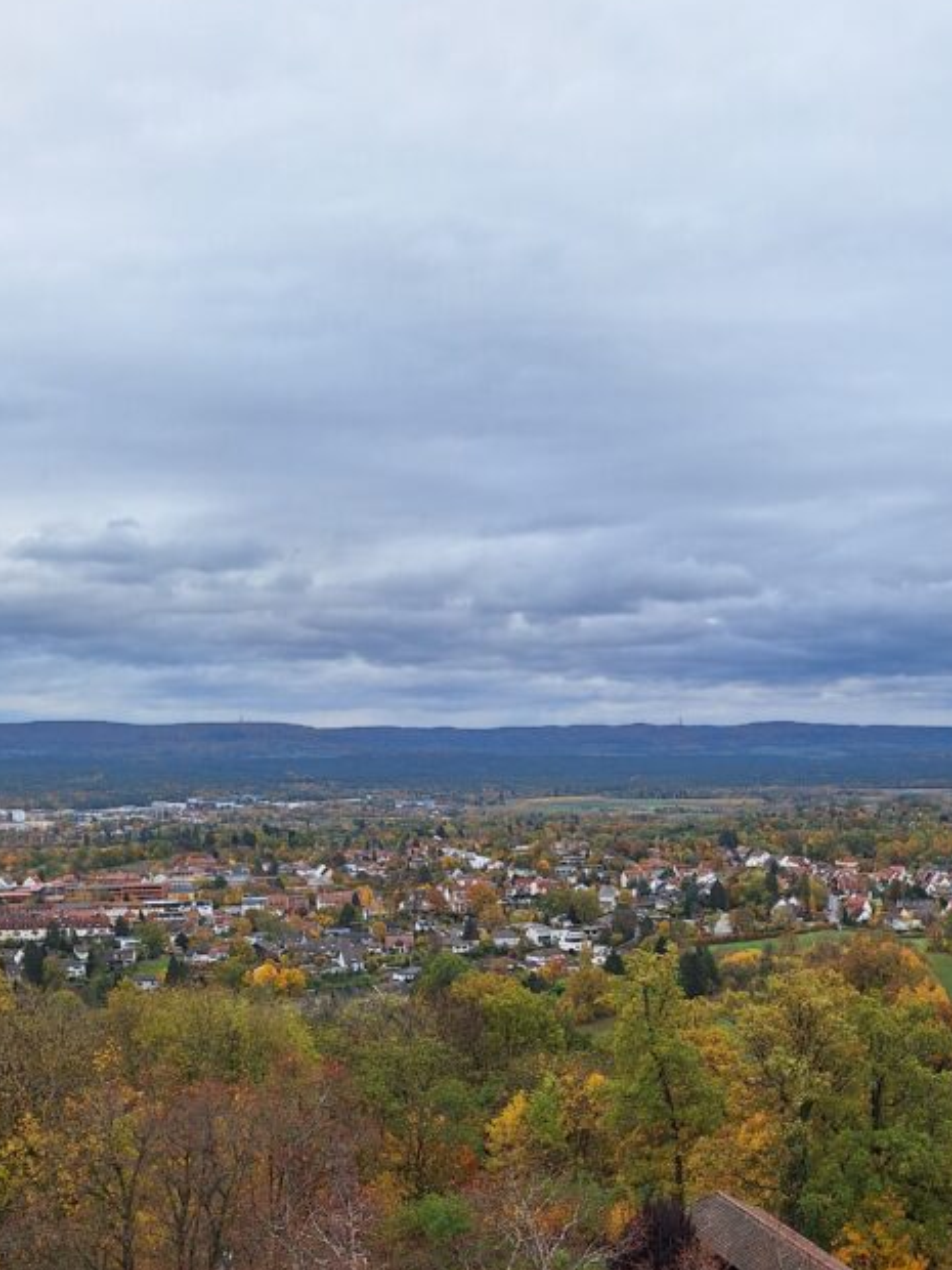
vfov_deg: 47.1
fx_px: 1393
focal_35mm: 38
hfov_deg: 37.1
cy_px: 955
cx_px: 680
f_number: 1.8
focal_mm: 5.54
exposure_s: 1/1167
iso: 40
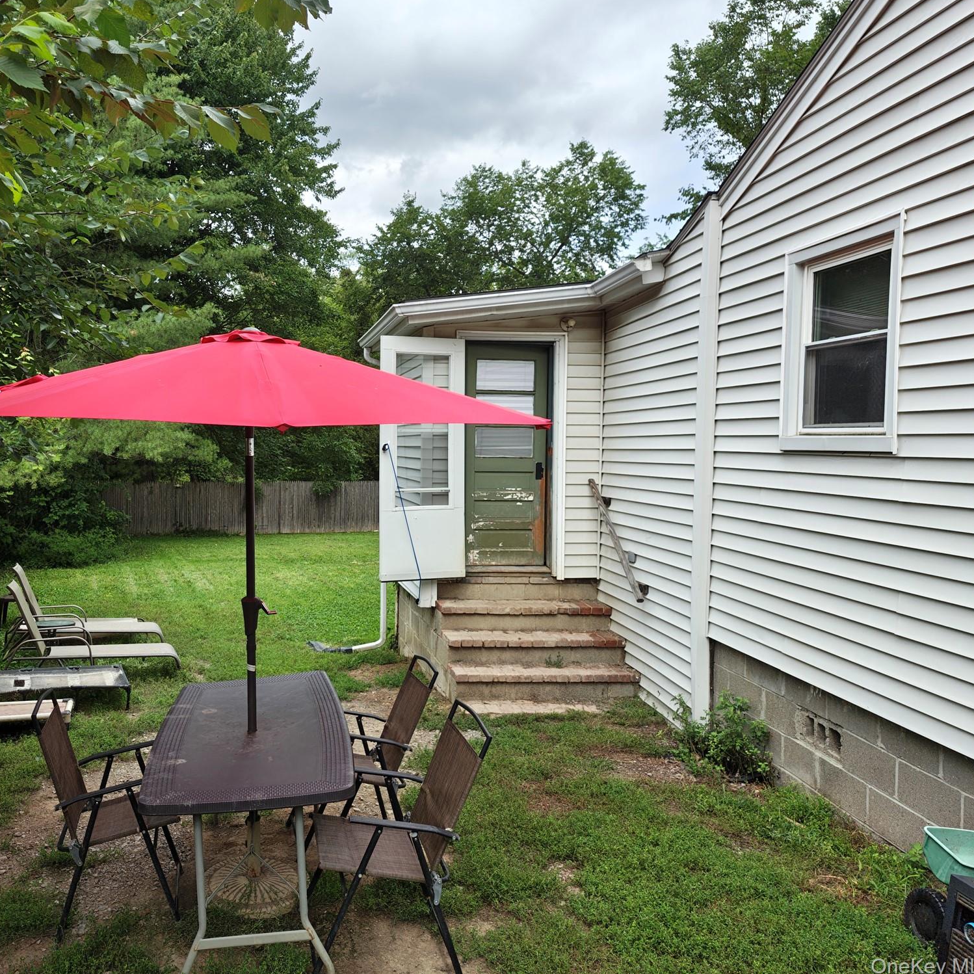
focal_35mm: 29
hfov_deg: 54.7
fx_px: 923
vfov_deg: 55.6
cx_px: 337
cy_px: 482
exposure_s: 1/200
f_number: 1.8
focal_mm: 5.41
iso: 142
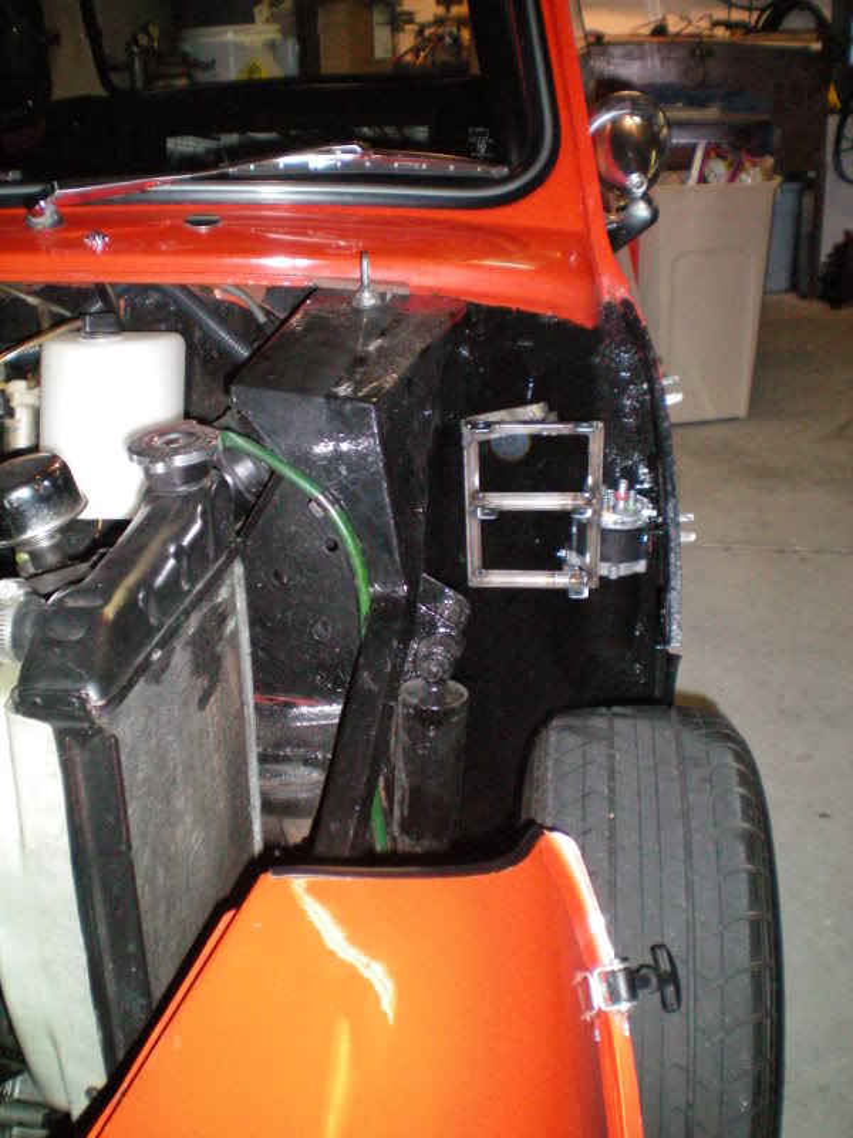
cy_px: 569
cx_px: 426
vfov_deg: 49.0
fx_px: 1249
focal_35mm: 38
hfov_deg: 37.7
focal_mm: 6.3
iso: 400
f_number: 3.1
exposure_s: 1/60
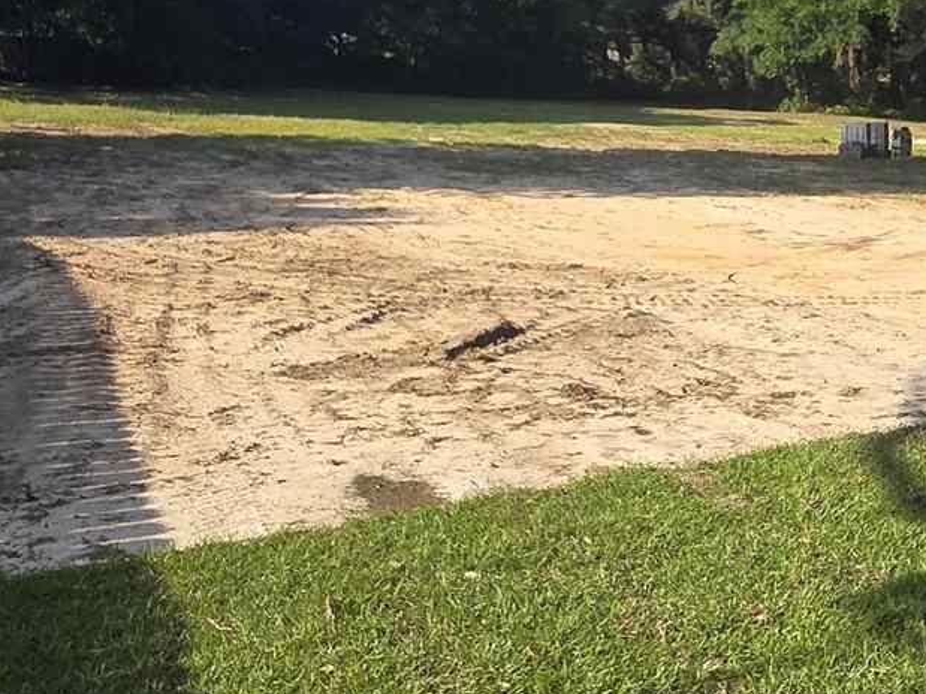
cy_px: 163
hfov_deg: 41.8
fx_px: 1150
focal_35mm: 43
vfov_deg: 32.9
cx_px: 752
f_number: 2.2
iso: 100
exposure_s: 1/2000
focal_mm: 2.2
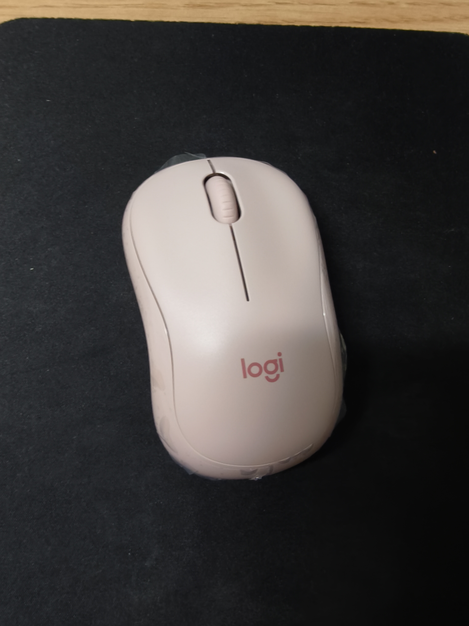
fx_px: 452
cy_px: 313
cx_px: 234
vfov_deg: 69.4
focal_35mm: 25
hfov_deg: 54.9
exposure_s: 1/25
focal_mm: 2.32
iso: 1025
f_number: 2
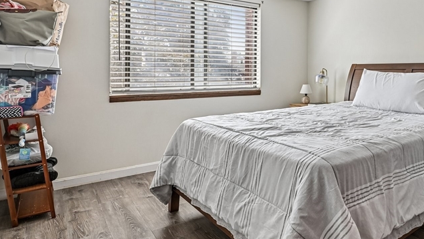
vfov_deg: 42.0
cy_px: 70
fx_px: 304
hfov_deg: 67.1
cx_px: 297
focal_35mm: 27
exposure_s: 1/25
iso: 400
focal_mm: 16
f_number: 8
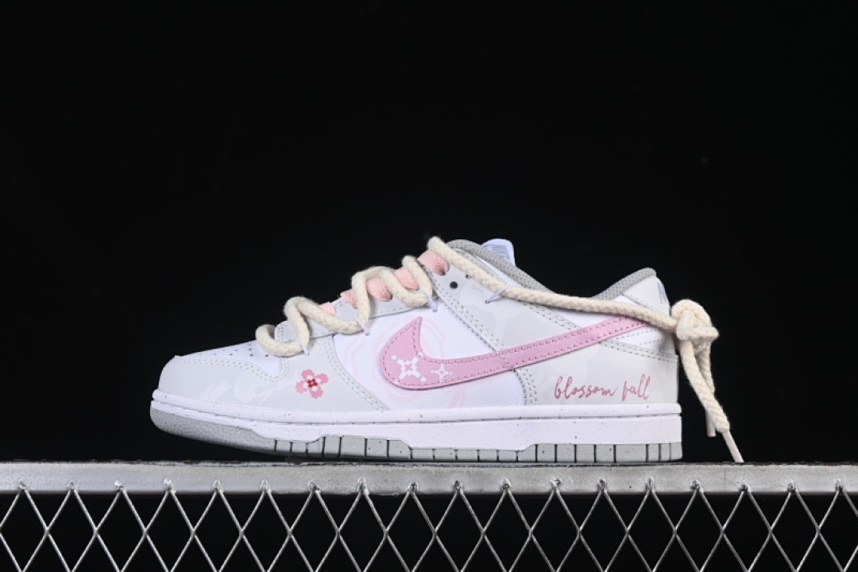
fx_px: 1787
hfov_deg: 27.0
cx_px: 429
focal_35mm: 75
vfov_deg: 18.2
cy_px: 286
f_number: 8
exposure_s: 1/80
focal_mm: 50
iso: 160
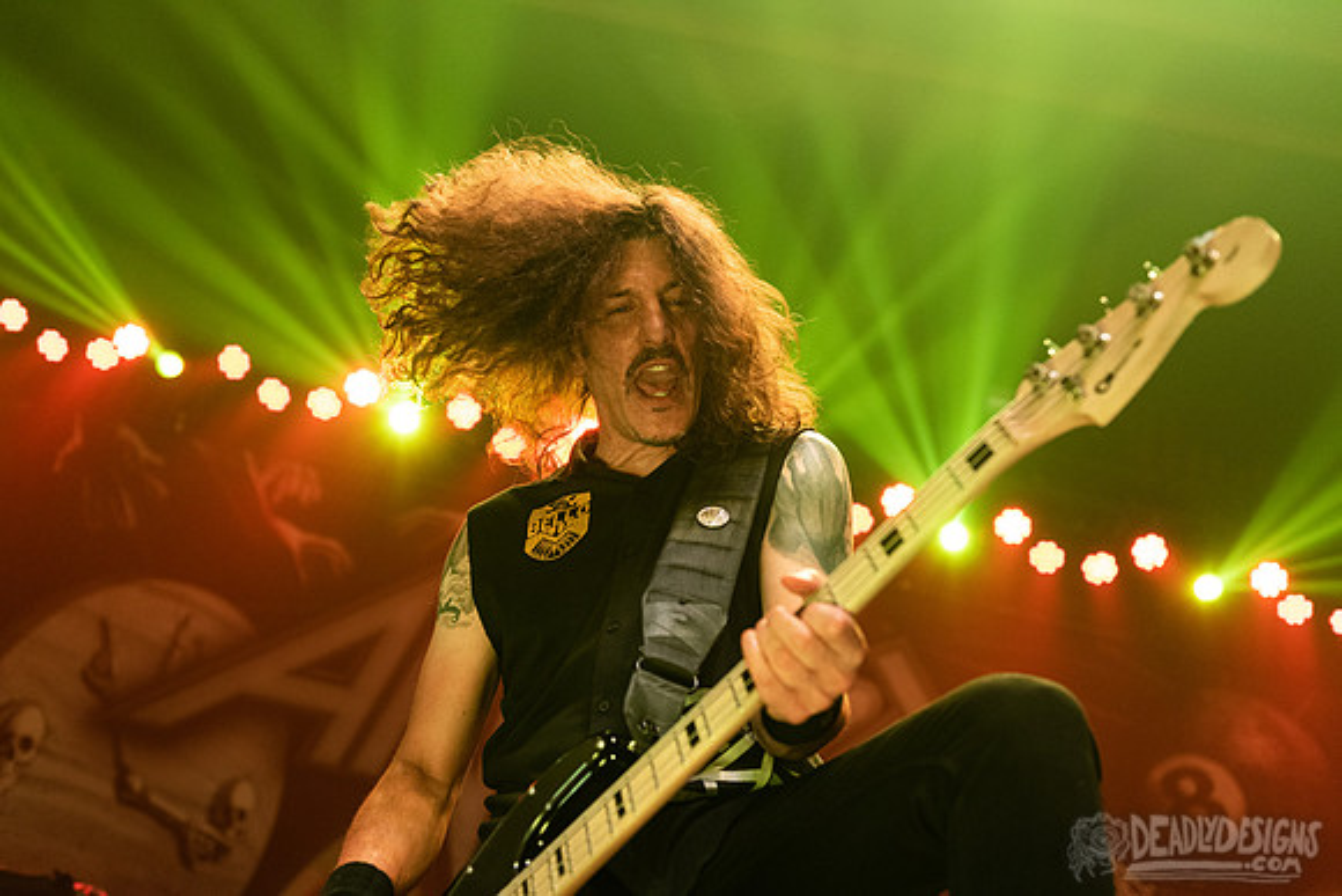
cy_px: 448
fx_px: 1641
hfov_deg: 44.5
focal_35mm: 44
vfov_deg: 30.5
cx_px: 671
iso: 2500
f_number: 3.2
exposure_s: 1/640
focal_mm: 44
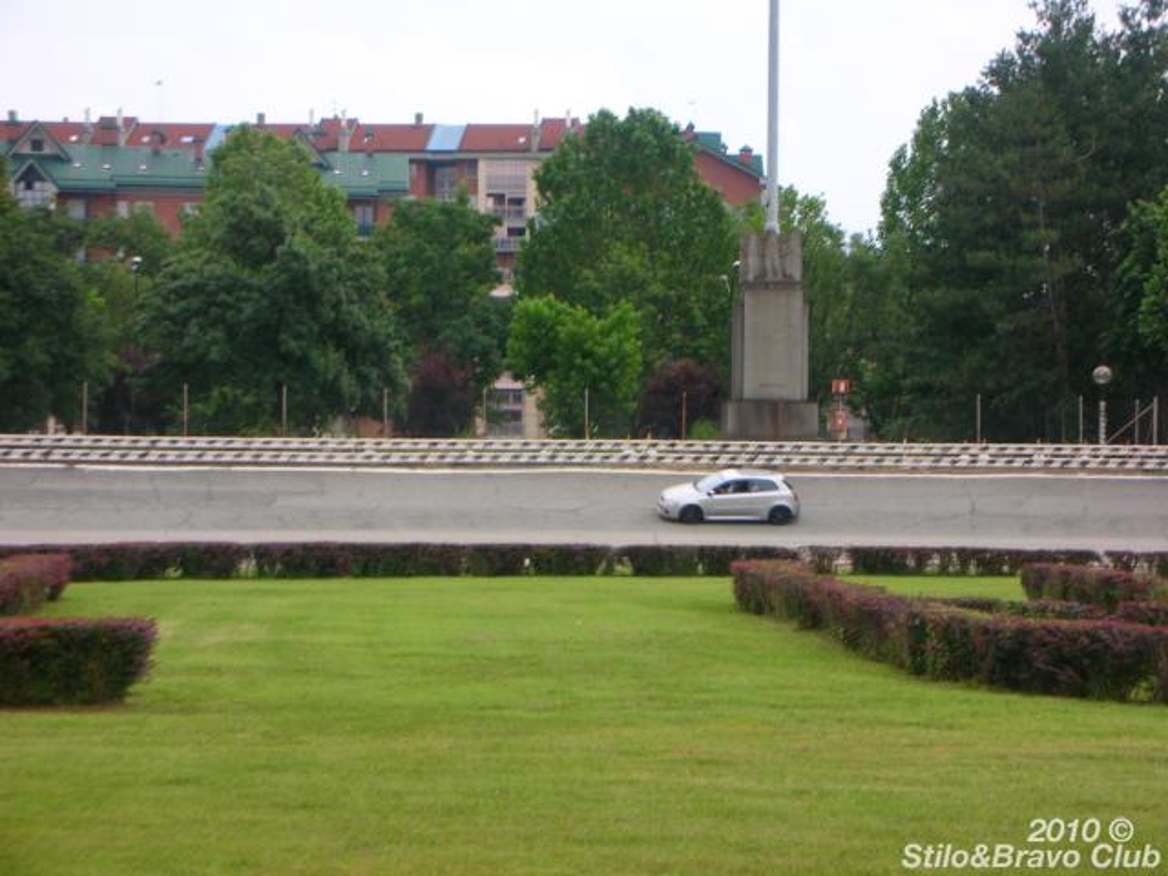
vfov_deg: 14.1
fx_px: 3543
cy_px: 438
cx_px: 584
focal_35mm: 105
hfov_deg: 18.7
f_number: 5.4
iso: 50
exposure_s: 1/143
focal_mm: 17.4
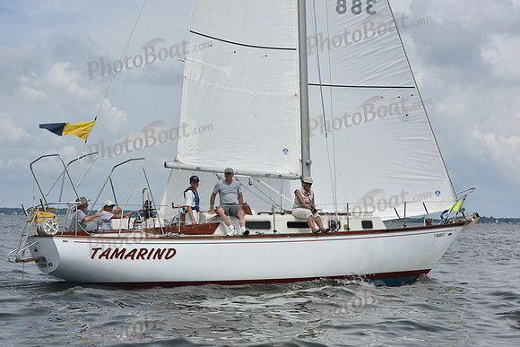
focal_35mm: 70
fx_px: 1011
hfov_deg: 28.8
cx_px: 260
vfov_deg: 19.5
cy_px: 174
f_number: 10
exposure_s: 1/1250
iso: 320
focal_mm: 70
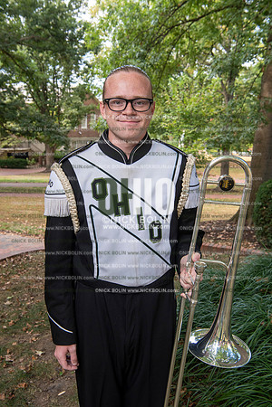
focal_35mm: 40
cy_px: 204
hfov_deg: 33.4
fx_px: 453
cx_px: 136
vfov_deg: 48.5
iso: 500
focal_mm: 40
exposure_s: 1/100
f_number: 8
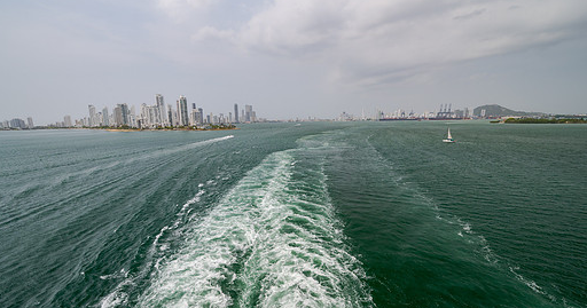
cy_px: 177
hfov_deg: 96.6
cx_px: 271
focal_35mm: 17
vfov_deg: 61.0
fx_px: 261
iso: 200
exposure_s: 1/125
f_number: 11
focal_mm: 14
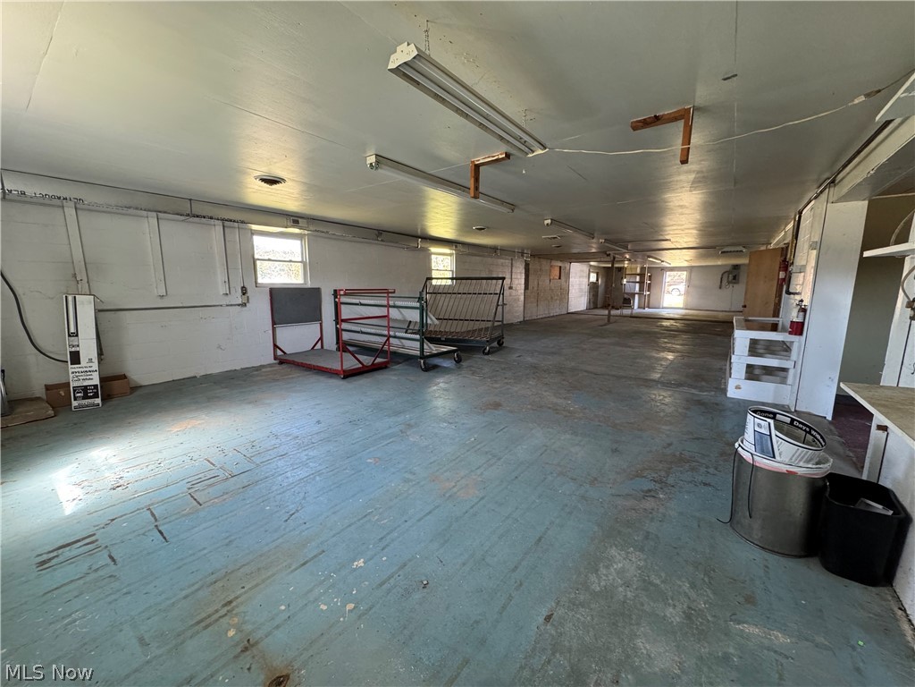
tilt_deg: -9.0
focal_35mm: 14
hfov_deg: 102.1
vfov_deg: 85.7
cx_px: 458
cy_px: 344
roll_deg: -0.3
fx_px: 370
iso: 250
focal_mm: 2.22
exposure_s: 1/60
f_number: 2.2
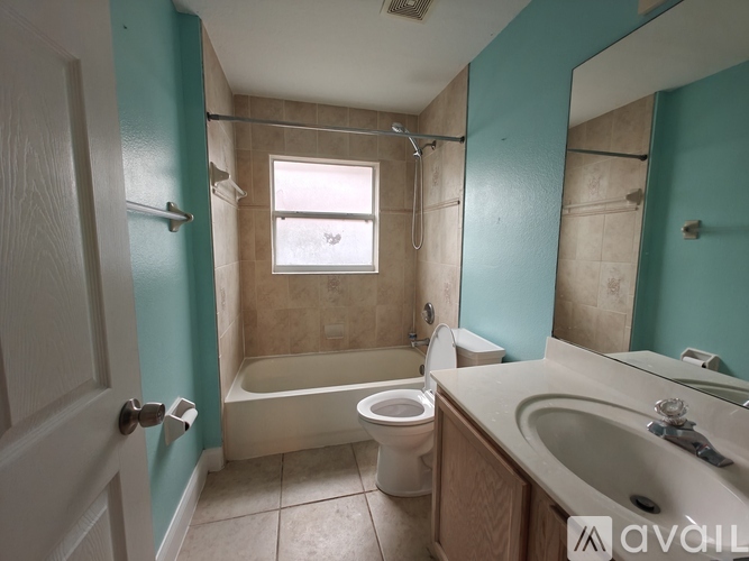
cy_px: 280
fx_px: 303
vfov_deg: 85.7
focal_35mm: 14
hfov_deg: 102.1
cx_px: 374
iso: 250
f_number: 2.2
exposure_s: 1/20
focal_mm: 2.62
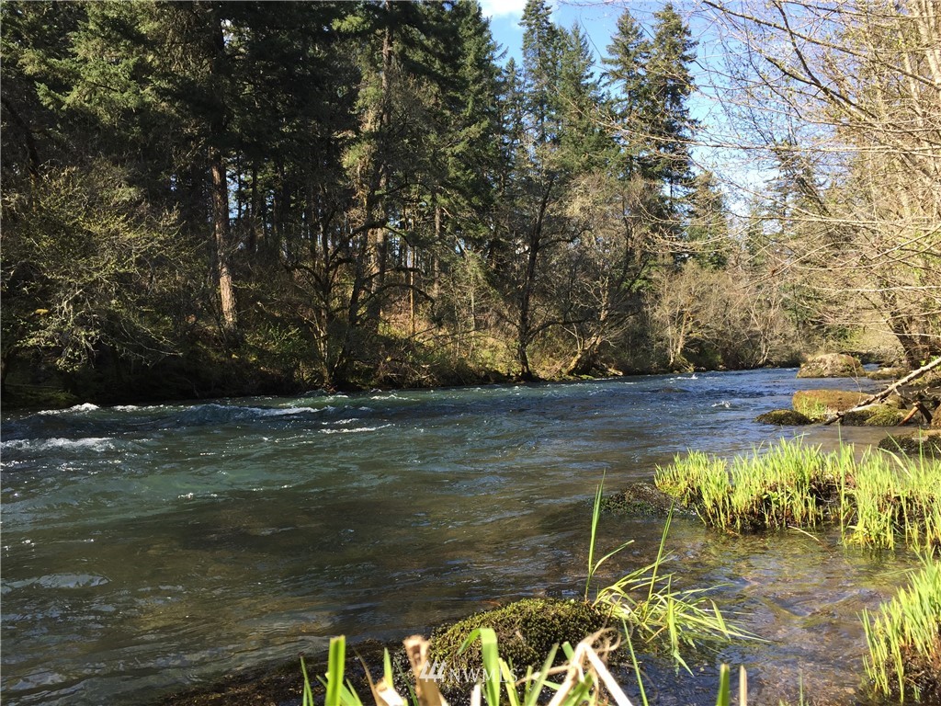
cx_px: 470
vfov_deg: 48.2
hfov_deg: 61.7
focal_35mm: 29
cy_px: 353
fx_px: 788
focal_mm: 4.15
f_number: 2.2
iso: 32
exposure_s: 1/471
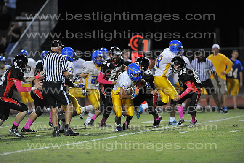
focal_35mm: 300
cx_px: 122
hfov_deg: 6.9
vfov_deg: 4.6
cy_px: 82
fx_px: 2032
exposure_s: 1/500
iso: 6400
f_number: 4
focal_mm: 300
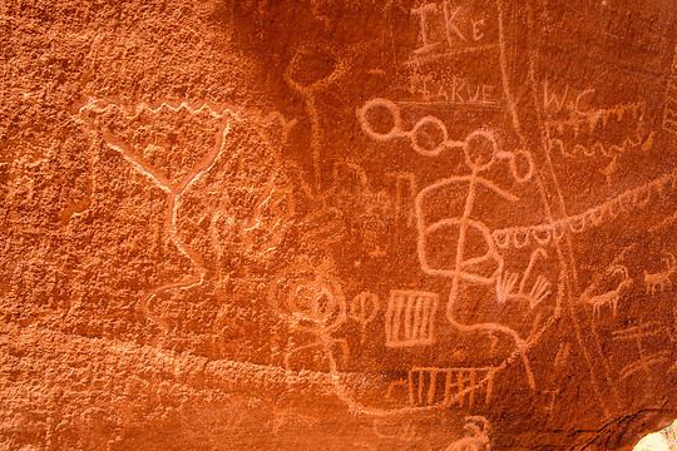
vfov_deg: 45.0
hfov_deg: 63.6
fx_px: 545
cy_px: 216
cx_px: 359
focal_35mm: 29
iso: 400
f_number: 11
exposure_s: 1/40
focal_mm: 18
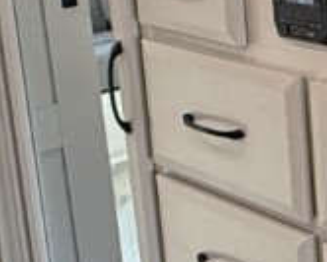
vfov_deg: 13.4
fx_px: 1114
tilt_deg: -13.8
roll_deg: +1.3
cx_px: 505
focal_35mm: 115
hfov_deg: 15.3
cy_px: 59
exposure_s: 1/69
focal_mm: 2.22
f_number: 2.2
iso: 320
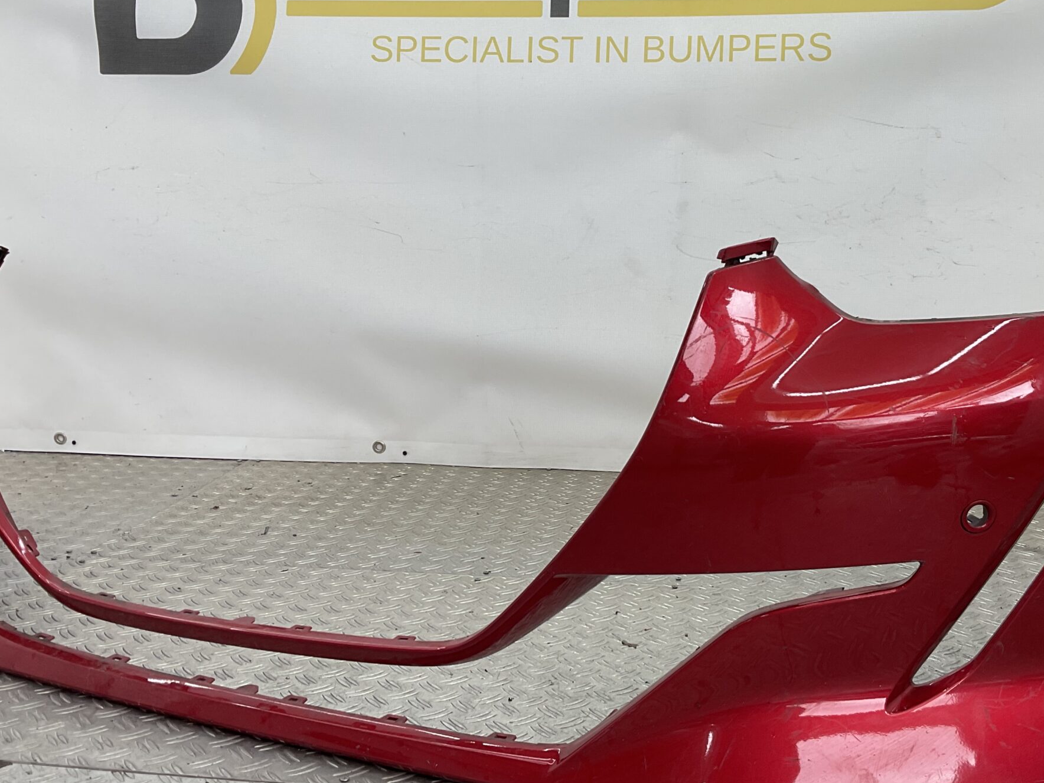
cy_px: 369
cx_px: 605
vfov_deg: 34.3
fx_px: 1267
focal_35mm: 42
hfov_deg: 44.6
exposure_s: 1/107
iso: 16
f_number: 1.8
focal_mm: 3
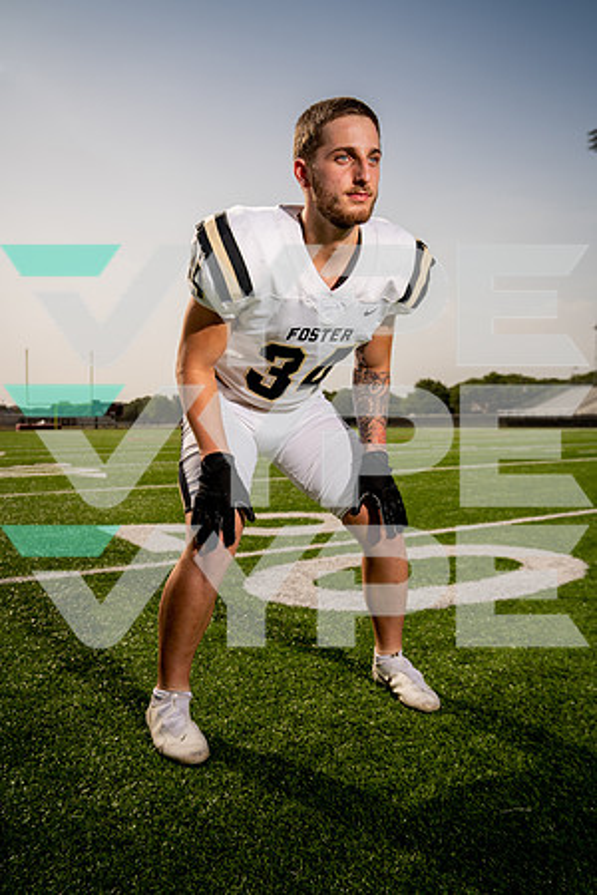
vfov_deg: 63.7
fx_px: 721
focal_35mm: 29
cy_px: 448
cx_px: 298
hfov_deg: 45.0
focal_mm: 29
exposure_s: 1/1250
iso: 100
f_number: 4.5
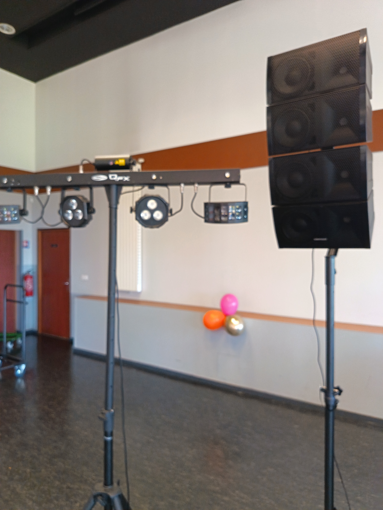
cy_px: 255
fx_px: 354
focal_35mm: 24
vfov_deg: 71.6
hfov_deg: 56.8
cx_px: 192
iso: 3195
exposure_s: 1/100
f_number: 1.75
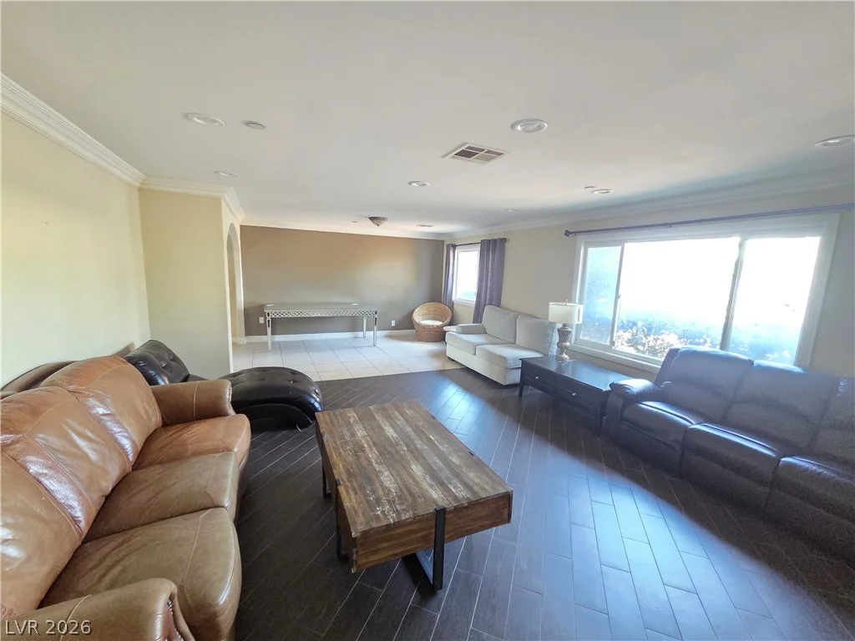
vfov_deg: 89.9
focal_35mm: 13
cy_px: 320
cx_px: 428
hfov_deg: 106.2
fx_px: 321
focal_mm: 2.2
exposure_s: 1/60
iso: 1250
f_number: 2.2
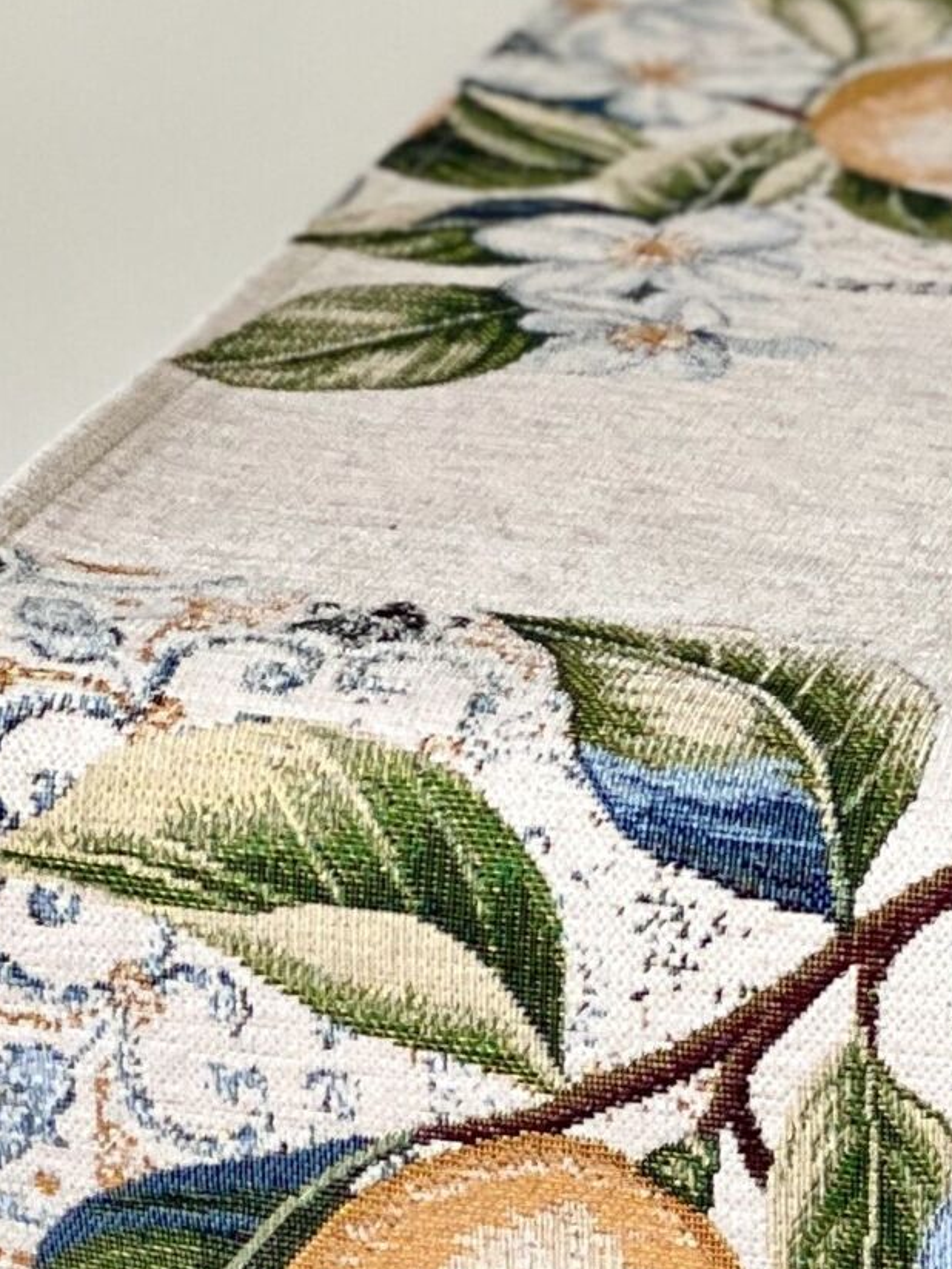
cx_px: 1171
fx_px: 7407
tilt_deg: -22.5
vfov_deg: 9.8
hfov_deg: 7.3
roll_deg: -0.9
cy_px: 721
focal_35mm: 202
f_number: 2
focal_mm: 6
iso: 64
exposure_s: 1/122
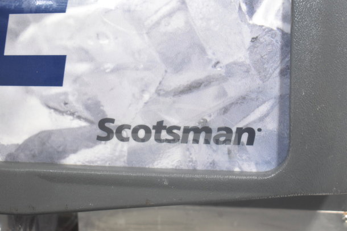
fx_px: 506
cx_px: 174
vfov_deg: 25.8
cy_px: 116
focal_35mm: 52
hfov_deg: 37.8
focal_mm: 35
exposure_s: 1/60
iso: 1400
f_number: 4.5
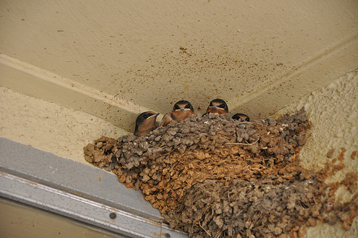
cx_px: 179
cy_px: 119
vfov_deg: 8.7
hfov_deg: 13.1
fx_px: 1564
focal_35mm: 158
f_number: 5.6
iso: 800
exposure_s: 1/200
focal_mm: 105
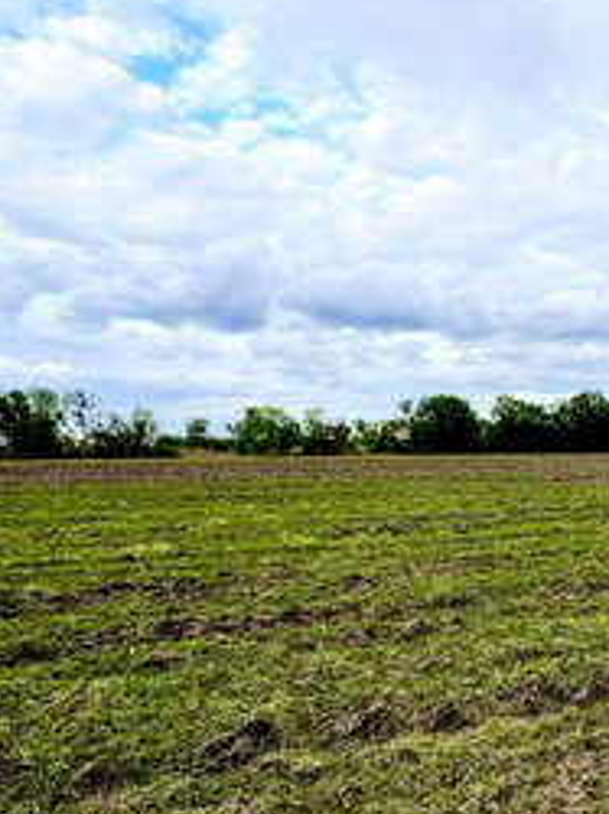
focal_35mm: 25
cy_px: 498
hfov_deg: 53.2
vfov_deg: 68.6
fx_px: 587
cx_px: 427
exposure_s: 1/300
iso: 32
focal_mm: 1.57
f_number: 1.8
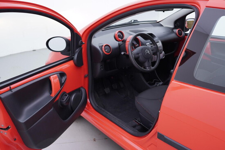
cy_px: 75
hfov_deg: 53.1
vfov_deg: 36.9
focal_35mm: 36
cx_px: 112
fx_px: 225
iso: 125
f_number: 3.2
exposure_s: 1/50
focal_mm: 24
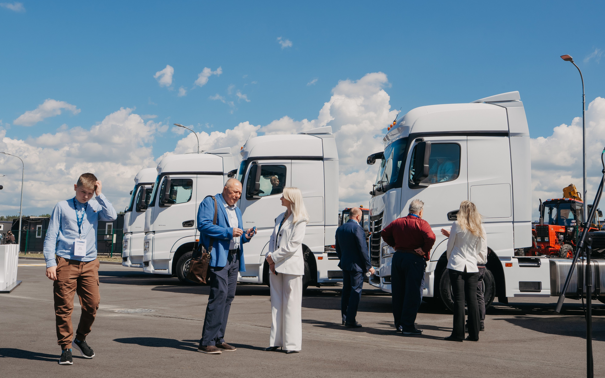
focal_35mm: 39
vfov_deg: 32.8
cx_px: 304
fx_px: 643
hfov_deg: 50.4
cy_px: 183
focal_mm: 37
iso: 160
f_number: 14
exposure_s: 1/160
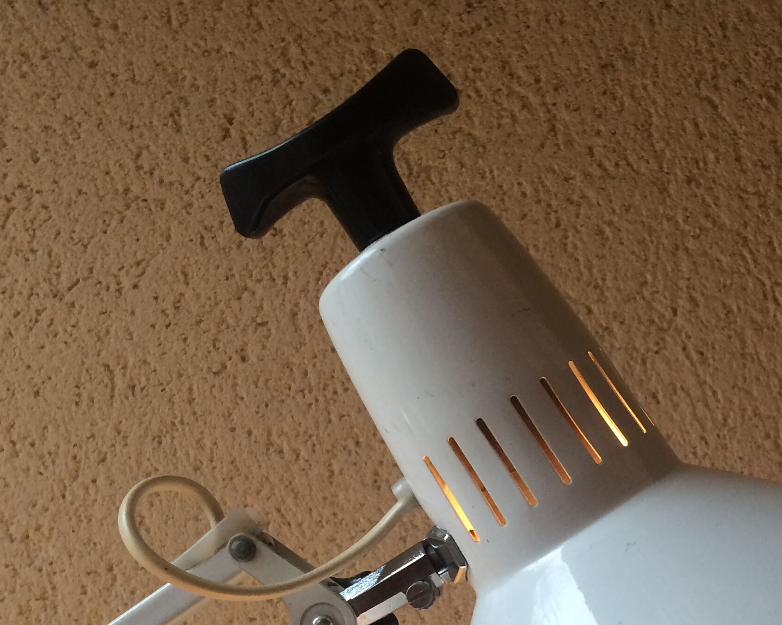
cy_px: 551
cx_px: 605
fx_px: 1273
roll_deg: +3.0
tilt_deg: -4.7
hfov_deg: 33.3
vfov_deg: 26.8
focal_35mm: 55
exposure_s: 1/33
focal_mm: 4.15
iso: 50
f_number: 2.2
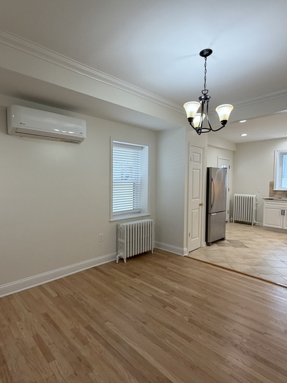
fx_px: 210
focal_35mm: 19
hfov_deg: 68.6
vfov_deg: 84.6
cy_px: 189
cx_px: 132
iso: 200
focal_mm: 2.22
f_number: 2.2
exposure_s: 1/120
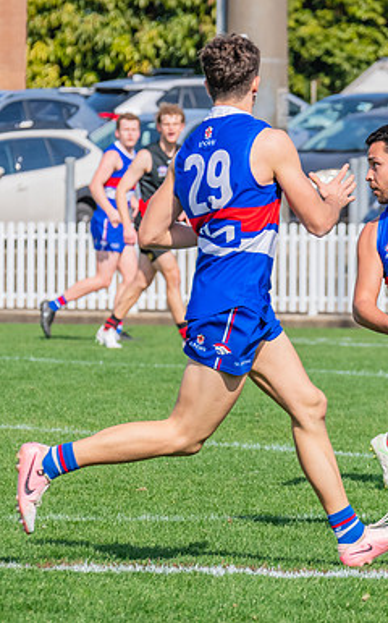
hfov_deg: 2.4
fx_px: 9289
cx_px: 384
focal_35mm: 548
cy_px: 333
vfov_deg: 3.8
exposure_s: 1/1250
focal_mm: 270
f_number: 11
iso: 800
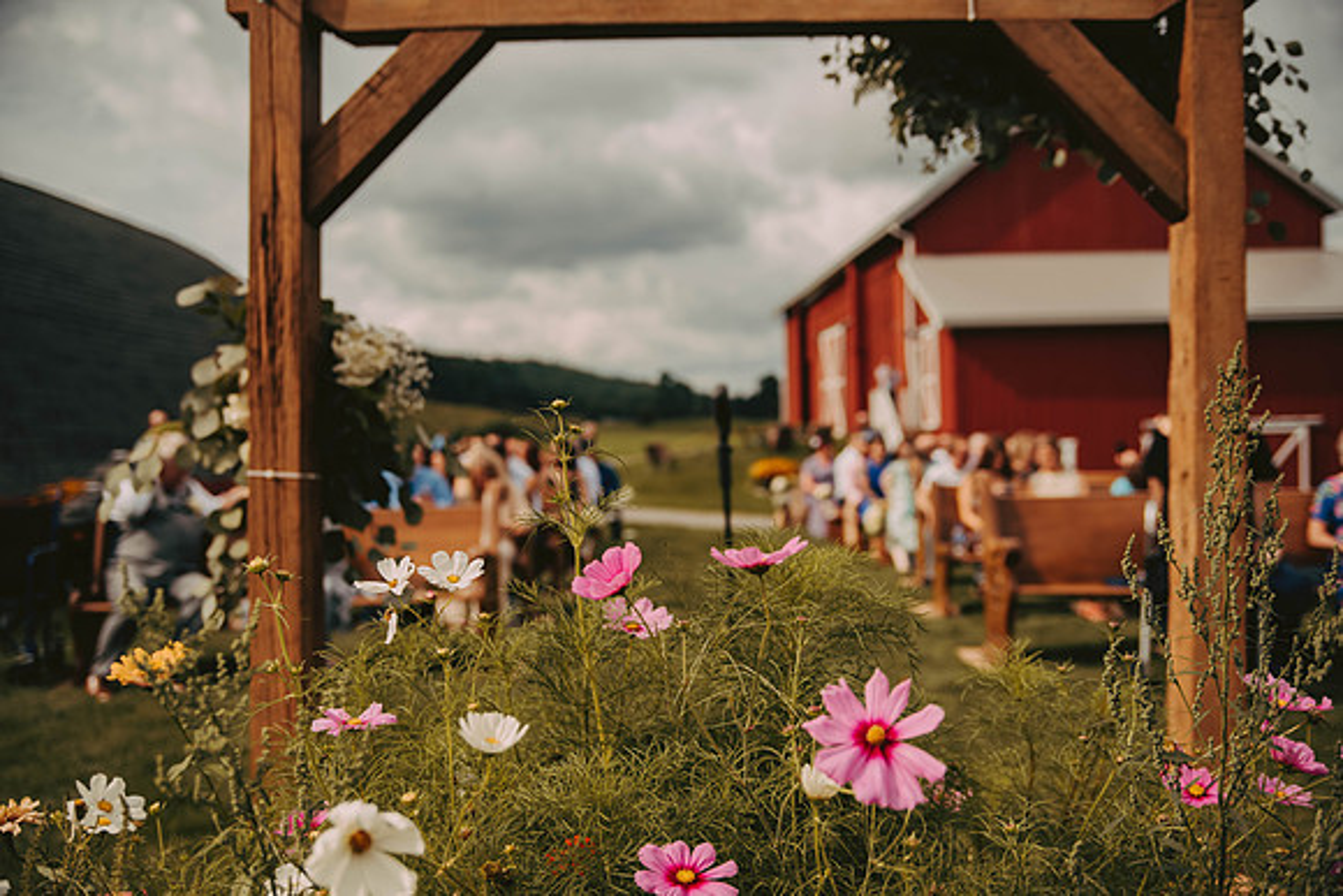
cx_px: 672
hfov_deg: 54.4
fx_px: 1306
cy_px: 448
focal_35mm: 35
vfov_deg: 37.9
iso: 320
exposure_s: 1/4000
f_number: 2.8
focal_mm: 35
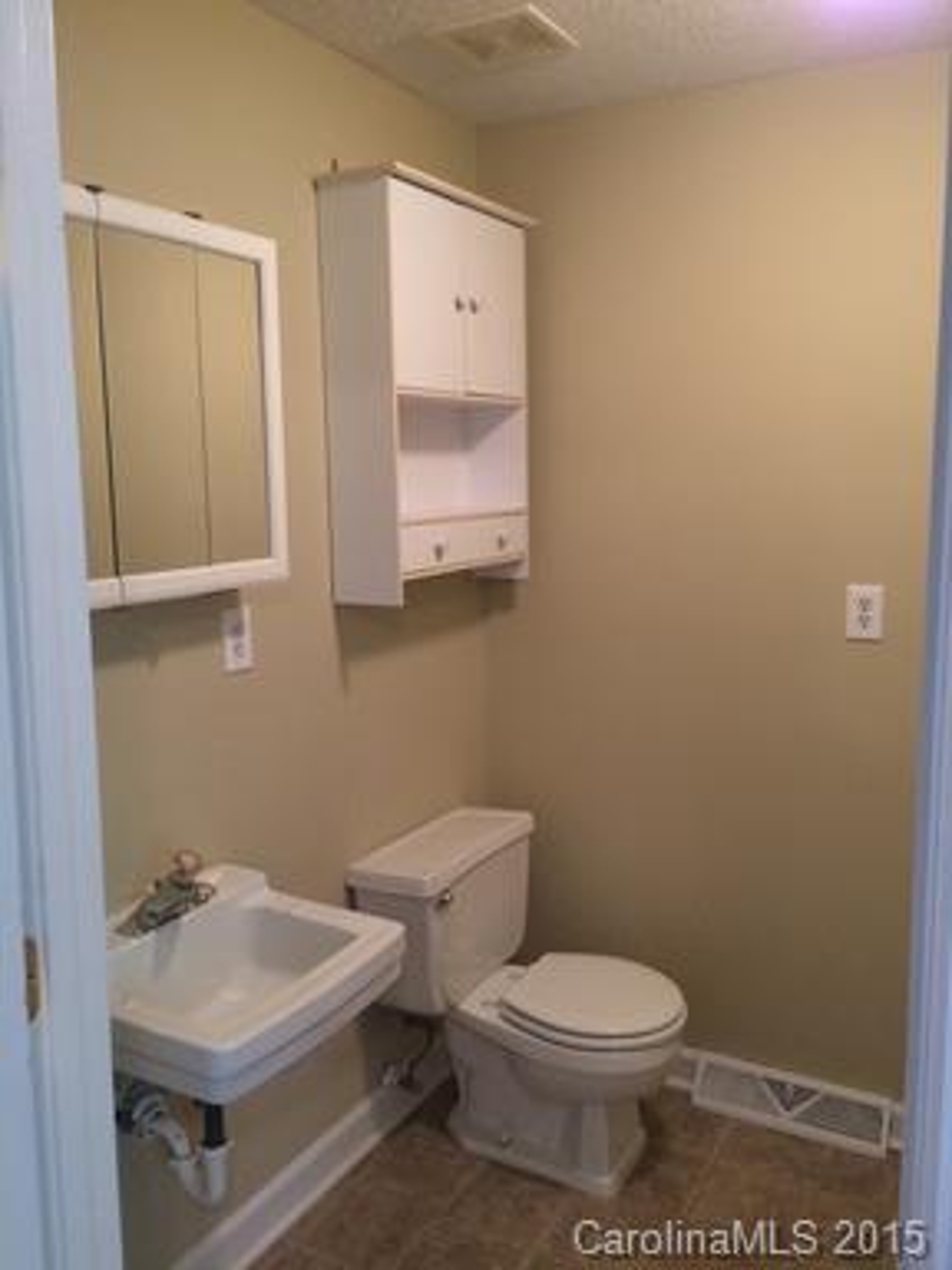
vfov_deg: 61.7
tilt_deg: -9.4
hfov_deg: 48.2
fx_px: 1063
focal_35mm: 29
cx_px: 476
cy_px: 635
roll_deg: +1.2
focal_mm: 4.15
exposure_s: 1/30
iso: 160
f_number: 2.2
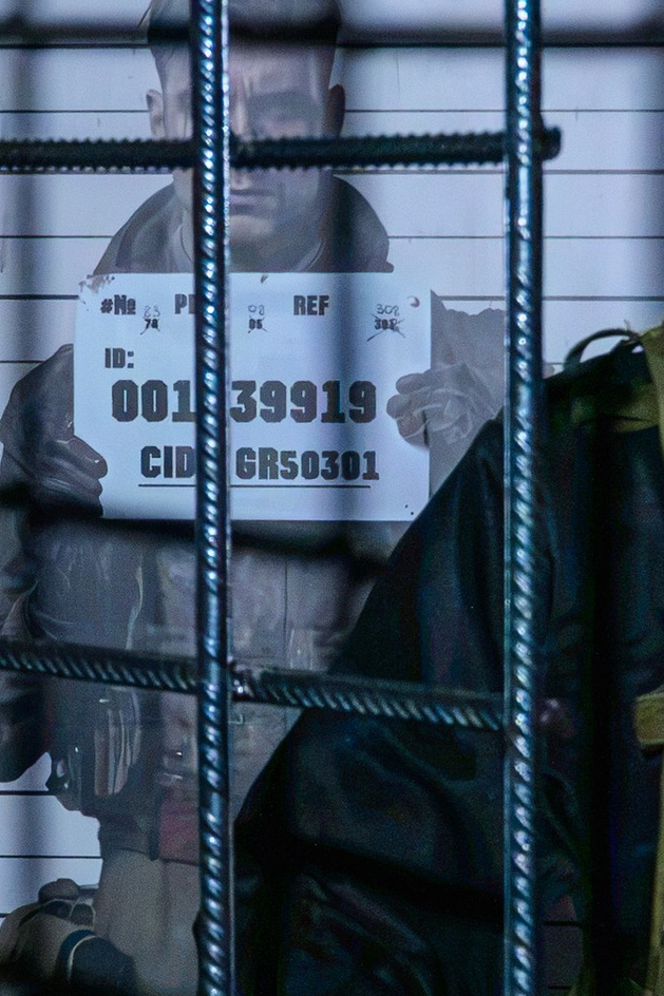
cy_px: 670
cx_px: 360
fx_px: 4843
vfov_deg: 11.7
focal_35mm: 175
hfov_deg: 7.8
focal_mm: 29
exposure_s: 1/200
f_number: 8
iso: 400
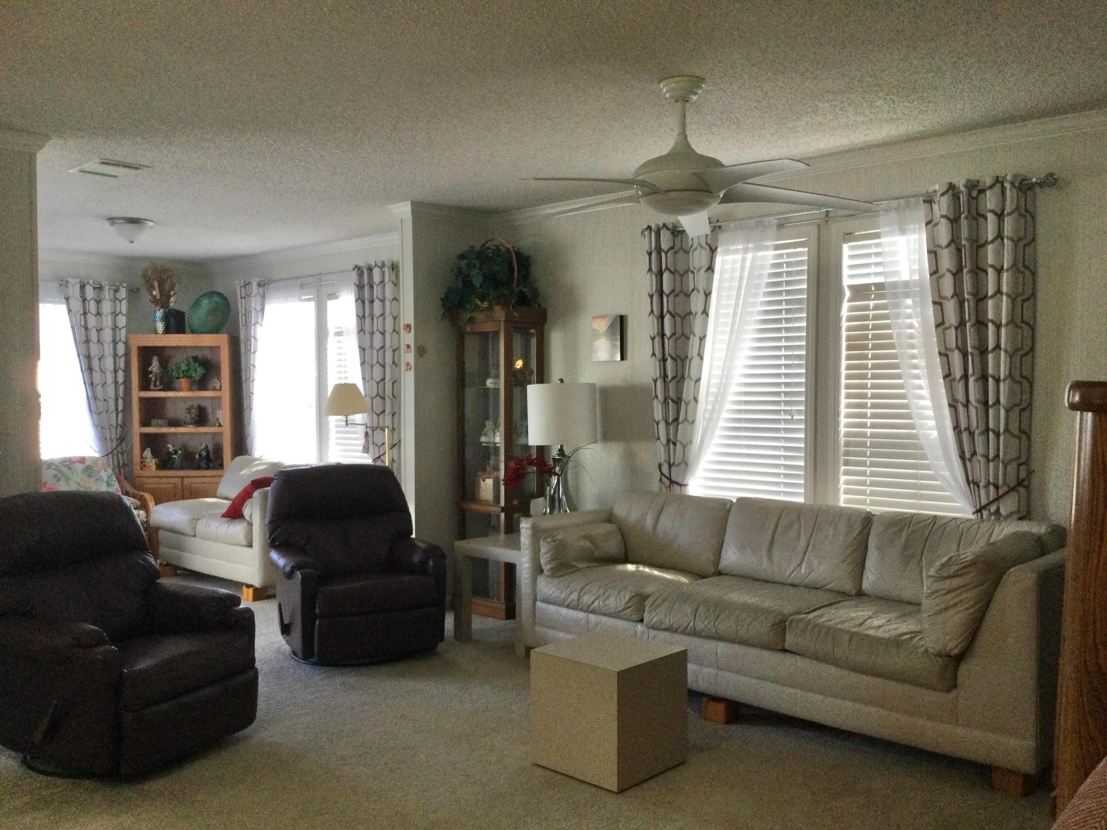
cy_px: 415
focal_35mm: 31
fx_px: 991
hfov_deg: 58.4
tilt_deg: -3.5
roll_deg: -2.4
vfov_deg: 45.4
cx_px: 554
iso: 40
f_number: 2.4
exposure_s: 1/30
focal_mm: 3.3
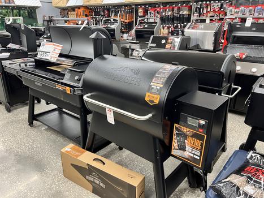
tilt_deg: -21.4
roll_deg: +0.0
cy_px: 99
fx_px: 198
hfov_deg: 67.3
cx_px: 132
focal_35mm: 26
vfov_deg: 53.0
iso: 125
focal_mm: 5.7
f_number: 1.5
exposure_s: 1/60
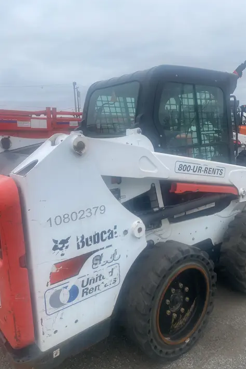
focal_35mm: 28
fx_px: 287
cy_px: 186
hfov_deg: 46.2
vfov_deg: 65.5
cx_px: 143
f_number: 1.8
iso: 32
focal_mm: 4.25
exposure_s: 1/1961
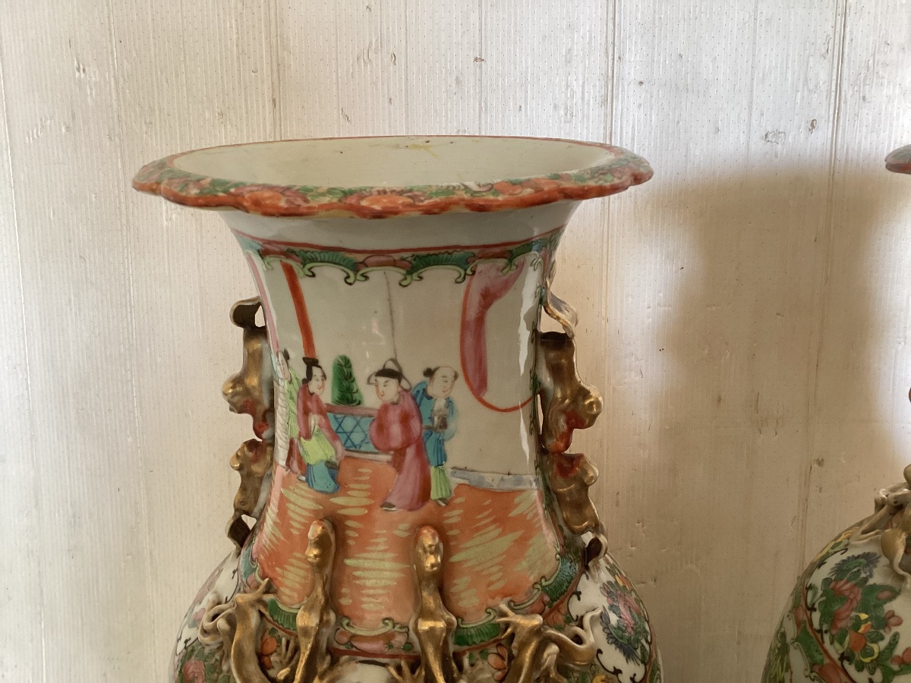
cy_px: 342
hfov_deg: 58.4
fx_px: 816
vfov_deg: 45.4
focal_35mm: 31
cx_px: 456
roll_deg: -2.6
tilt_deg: -16.9
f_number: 2.4
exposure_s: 1/60
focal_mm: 3.3
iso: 200
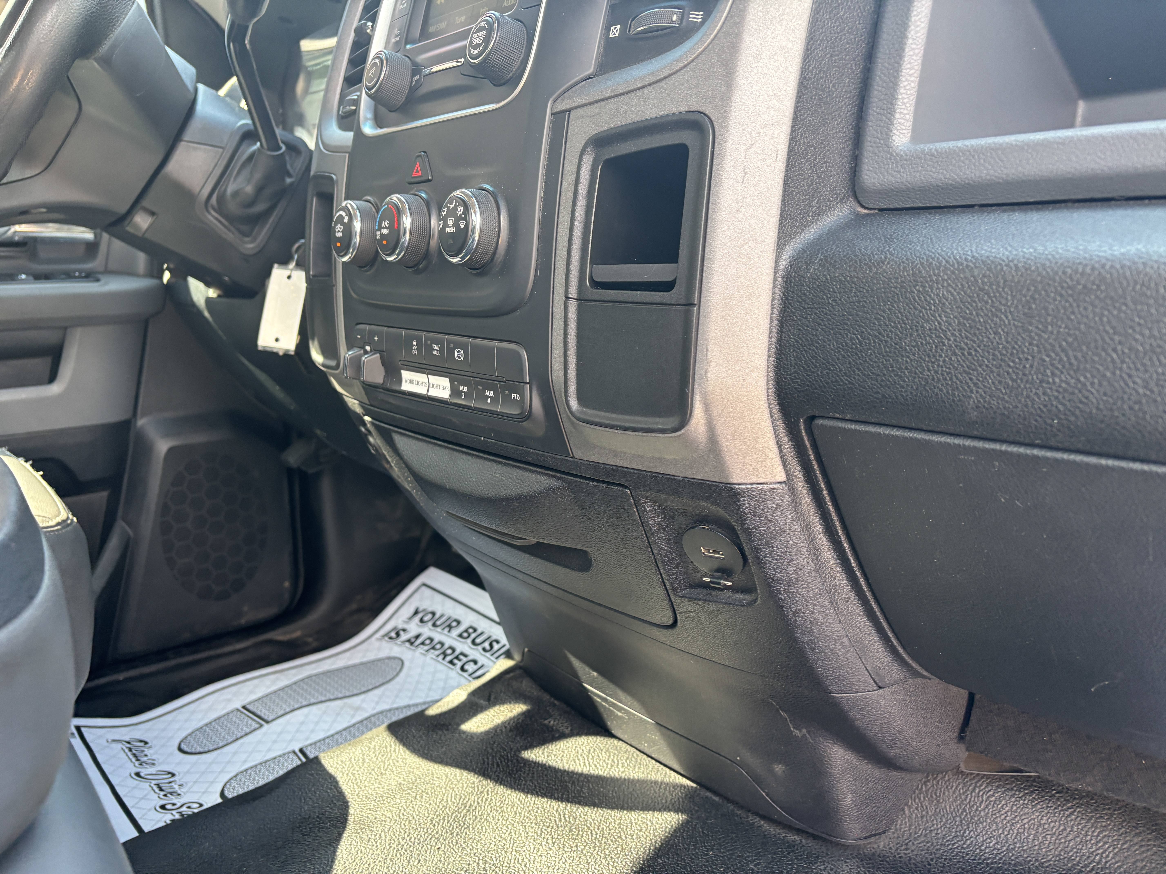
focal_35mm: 26
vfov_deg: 53.1
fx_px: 876
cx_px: 583
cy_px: 437
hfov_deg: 67.3
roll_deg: +0.0
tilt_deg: -12.4
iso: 125
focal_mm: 5.96
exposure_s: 1/105
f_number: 1.6
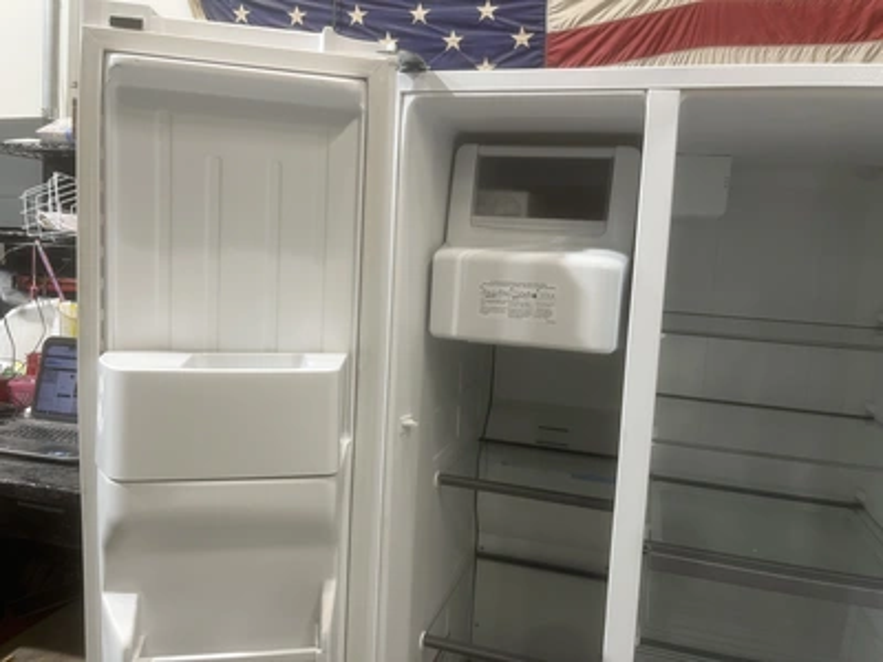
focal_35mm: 26
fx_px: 663
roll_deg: -2.4
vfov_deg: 53.1
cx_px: 442
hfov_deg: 67.3
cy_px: 331
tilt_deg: -4.9
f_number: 1.6
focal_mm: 5.1
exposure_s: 1/60
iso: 80
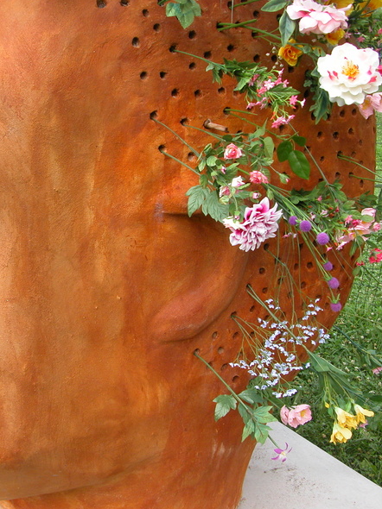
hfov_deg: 30.3
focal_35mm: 47
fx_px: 692
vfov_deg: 40.4
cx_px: 93
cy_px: 254
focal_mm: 8.9
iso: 100
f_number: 3.5
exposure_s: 1/91.4
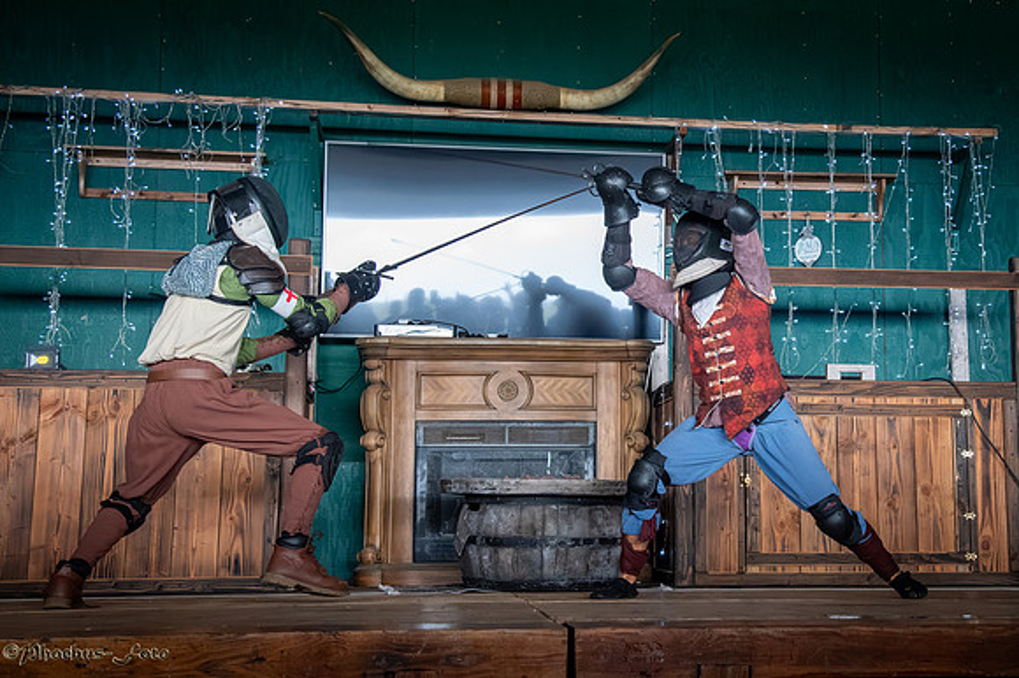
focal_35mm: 59
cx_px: 678
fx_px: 1665
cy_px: 302
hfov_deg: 33.7
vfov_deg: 23.0
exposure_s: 1/320
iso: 8000
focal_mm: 44
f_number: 5.6
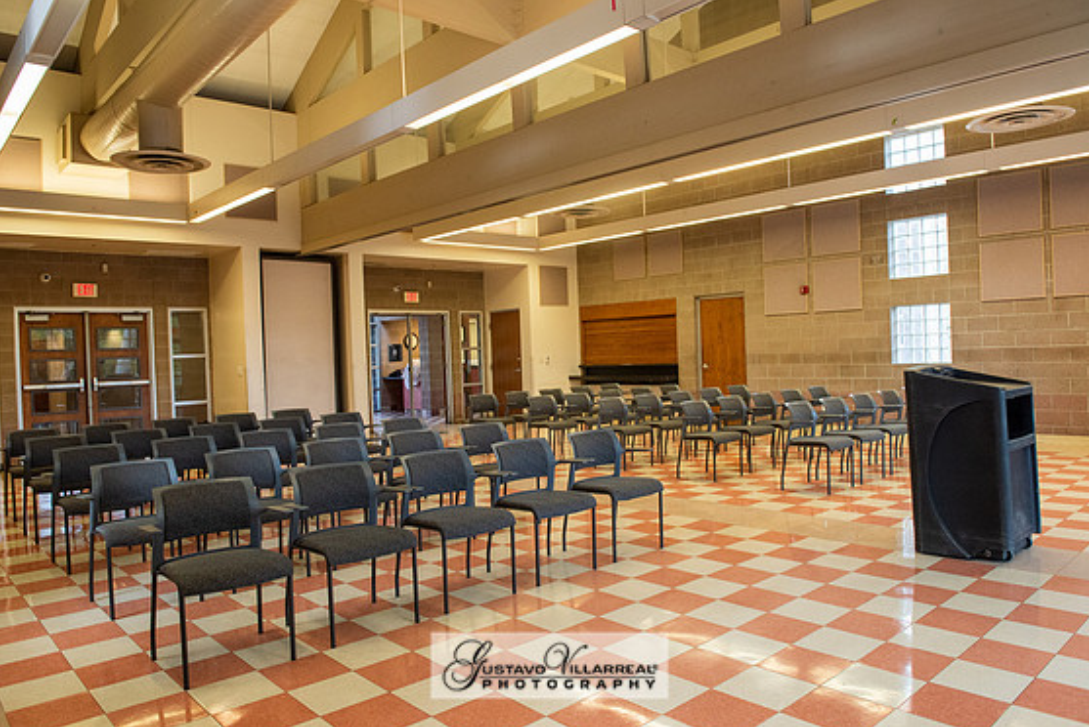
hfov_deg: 71.5
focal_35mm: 25
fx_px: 757
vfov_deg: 51.3
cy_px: 363
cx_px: 549
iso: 1600
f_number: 7.1
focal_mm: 24
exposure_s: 1/80
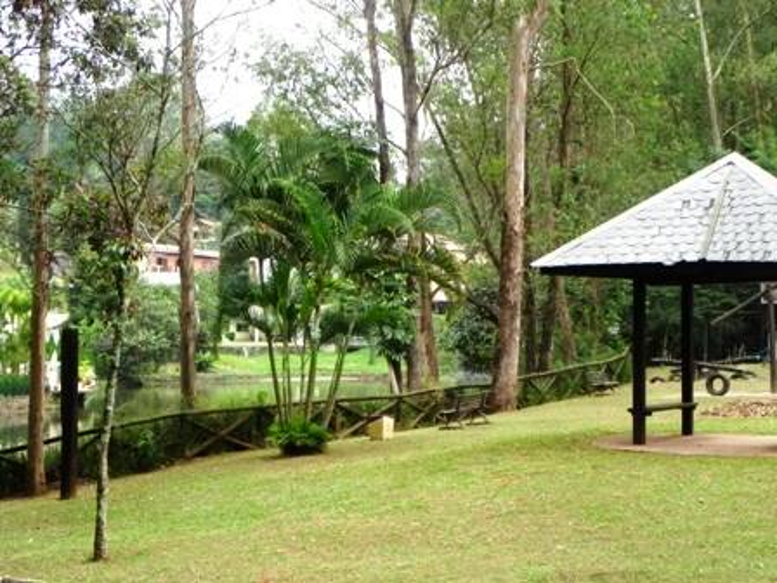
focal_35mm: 58
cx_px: 388
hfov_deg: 33.2
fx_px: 1302
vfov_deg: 25.2
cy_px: 292
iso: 800
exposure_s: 1/472
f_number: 6.3
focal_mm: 10.3
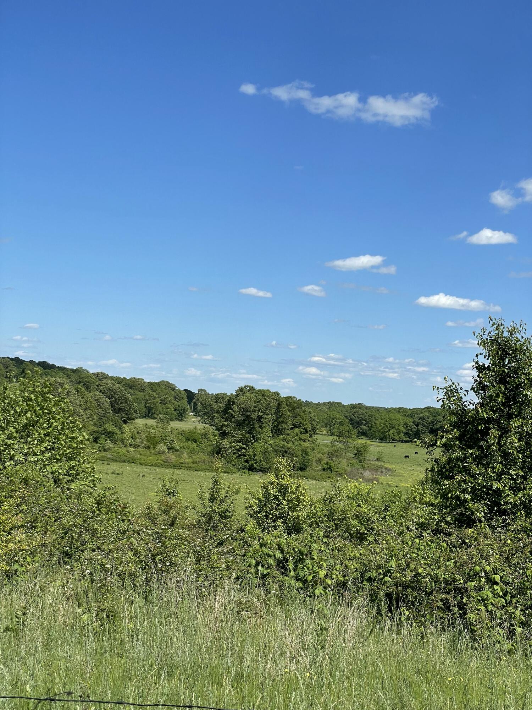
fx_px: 1066
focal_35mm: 52
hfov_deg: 28.0
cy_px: 355
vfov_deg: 36.8
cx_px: 266
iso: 25
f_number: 2
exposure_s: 1/2179
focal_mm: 6
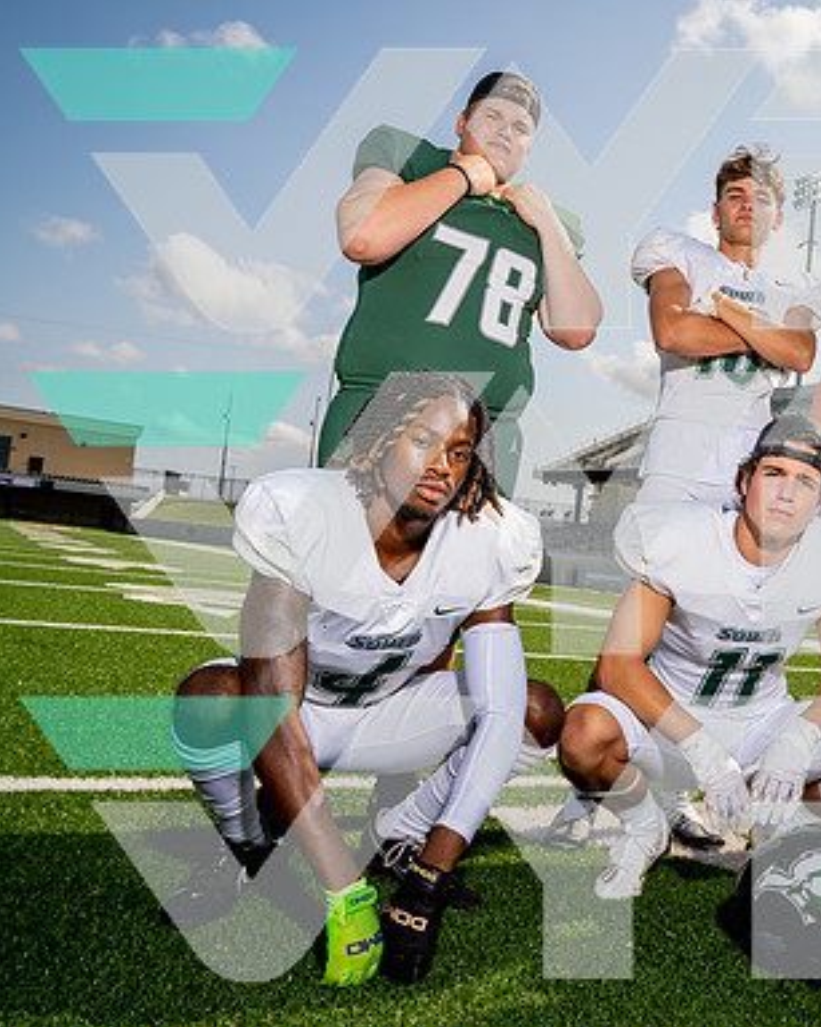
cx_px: 709
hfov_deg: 40.7
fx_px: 1033
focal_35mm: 34
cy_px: 515
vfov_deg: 52.9
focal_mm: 24
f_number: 7.1
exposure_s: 1/250
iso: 100
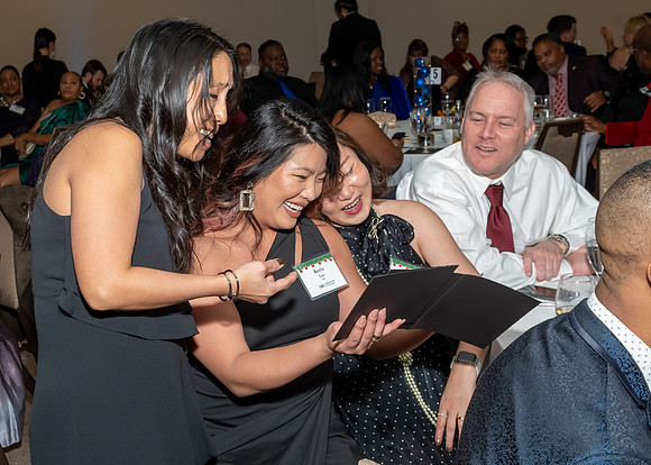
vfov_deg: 28.9
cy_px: 250
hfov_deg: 39.2
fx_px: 902
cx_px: 211
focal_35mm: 49
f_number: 6.3
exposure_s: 1/250
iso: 400
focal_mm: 24
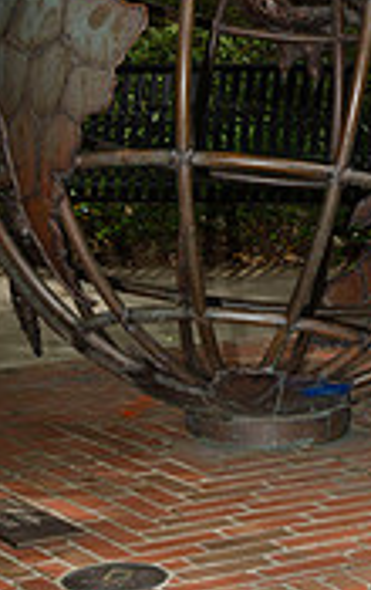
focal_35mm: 137
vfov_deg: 14.9
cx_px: 358
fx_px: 2207
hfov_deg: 9.6
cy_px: -44
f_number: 7.1
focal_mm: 35
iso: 100
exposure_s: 1/250
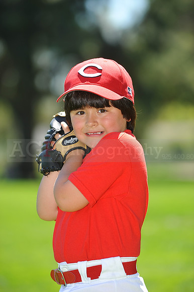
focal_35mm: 200
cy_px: 146
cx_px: 97
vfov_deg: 10.3
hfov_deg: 6.9
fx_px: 1618
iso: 200
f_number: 4.5
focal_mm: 200
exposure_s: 1/500
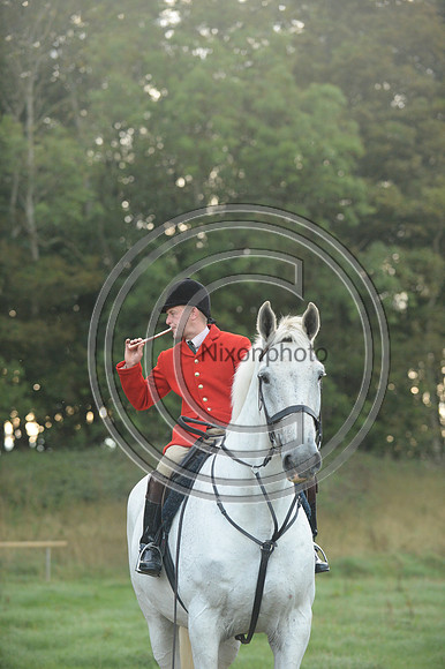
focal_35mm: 116
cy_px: 334
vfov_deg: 17.7
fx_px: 2153
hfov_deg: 11.8
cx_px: 222
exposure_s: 1/800
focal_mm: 116
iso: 2500
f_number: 3.2
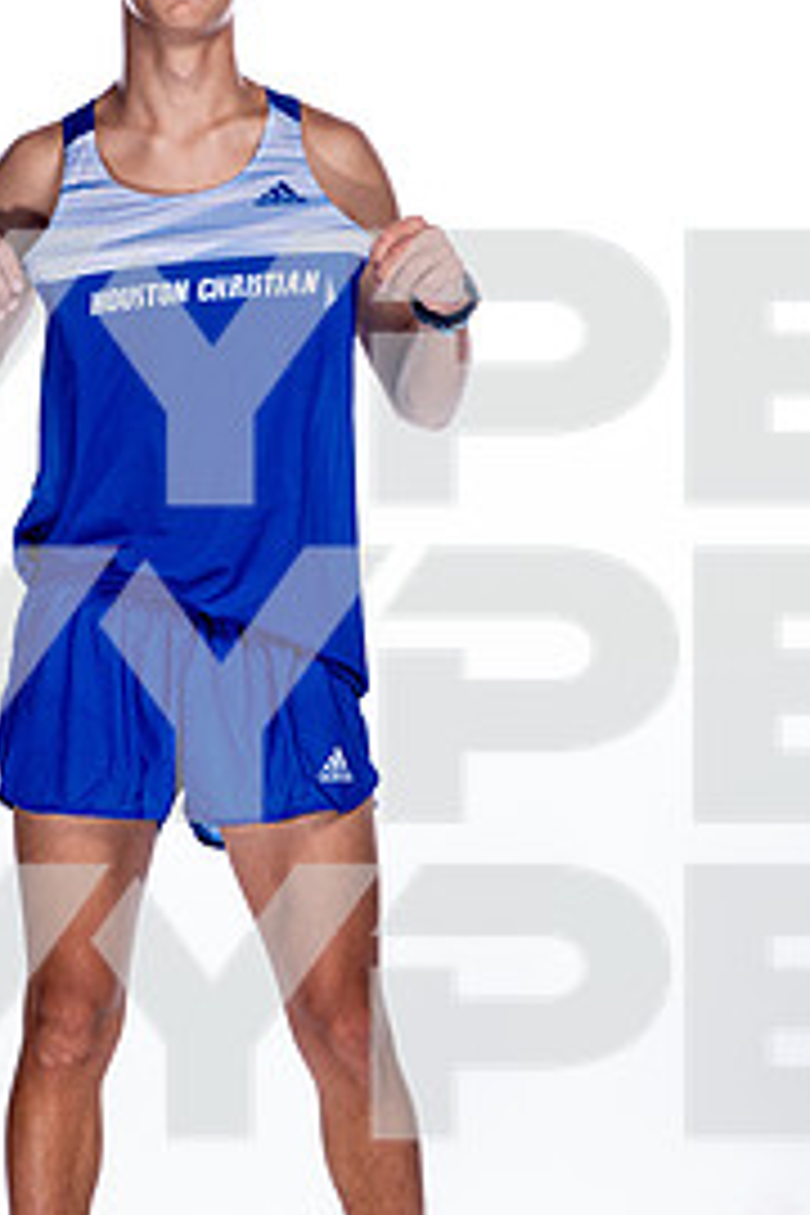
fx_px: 6479
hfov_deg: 7.2
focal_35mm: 192
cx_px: 328
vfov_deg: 10.7
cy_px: 688
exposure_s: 1/250
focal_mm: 115
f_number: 5.6
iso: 800
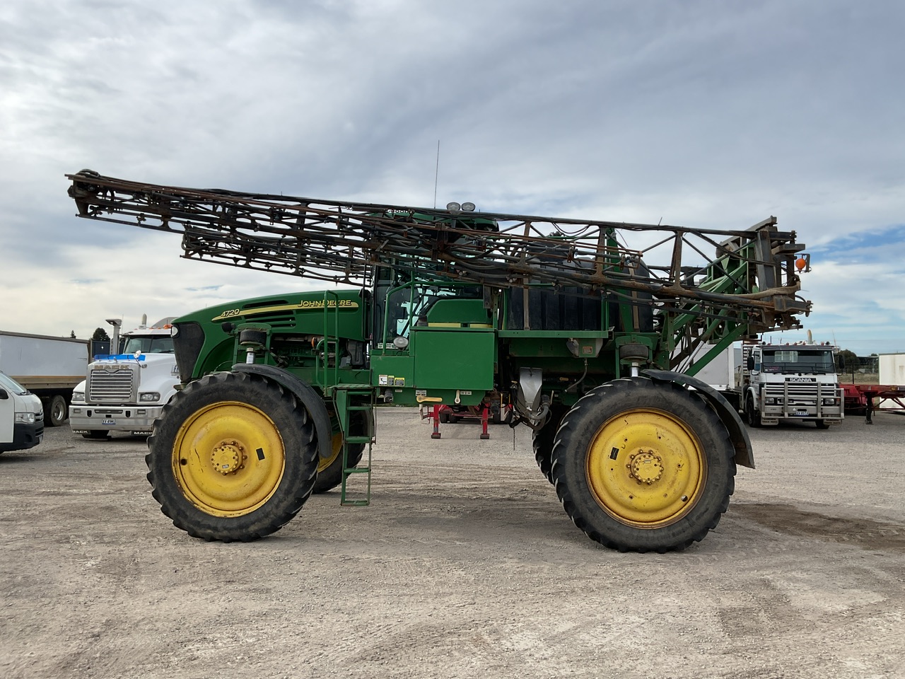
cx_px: 452
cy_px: 340
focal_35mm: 29
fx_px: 758
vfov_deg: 48.2
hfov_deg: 61.7
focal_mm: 3
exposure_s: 1/1984
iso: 16
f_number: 1.8
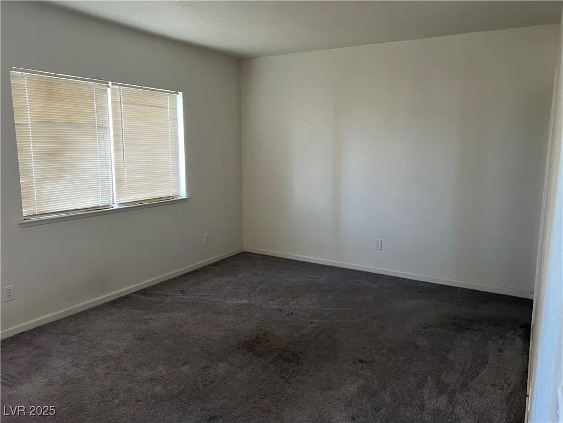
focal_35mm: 26
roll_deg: +0.5
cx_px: 282
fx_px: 423
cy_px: 212
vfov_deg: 53.1
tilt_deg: -8.5
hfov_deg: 67.3
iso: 160
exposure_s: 1/60
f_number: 1.5
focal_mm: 5.7
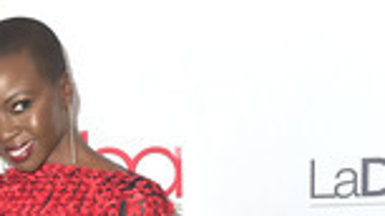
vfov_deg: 12.1
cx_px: 59
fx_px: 868
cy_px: 477
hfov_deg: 24.5
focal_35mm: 85
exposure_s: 1/250
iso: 400
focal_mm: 31
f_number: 6.3
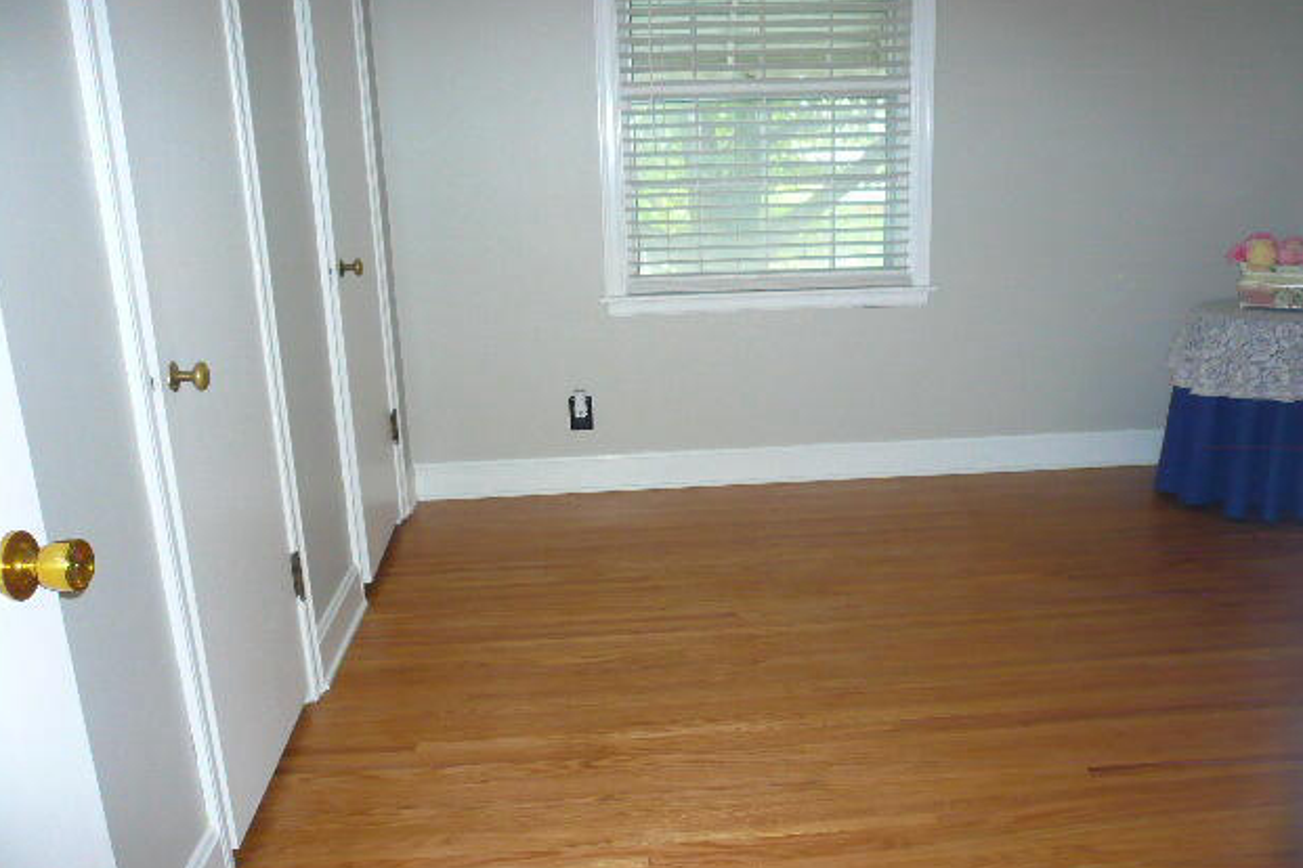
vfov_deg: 43.6
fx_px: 1086
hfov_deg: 61.9
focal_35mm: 30
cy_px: 459
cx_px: 665
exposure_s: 1/30
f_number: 2.8
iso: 200
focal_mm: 4.6
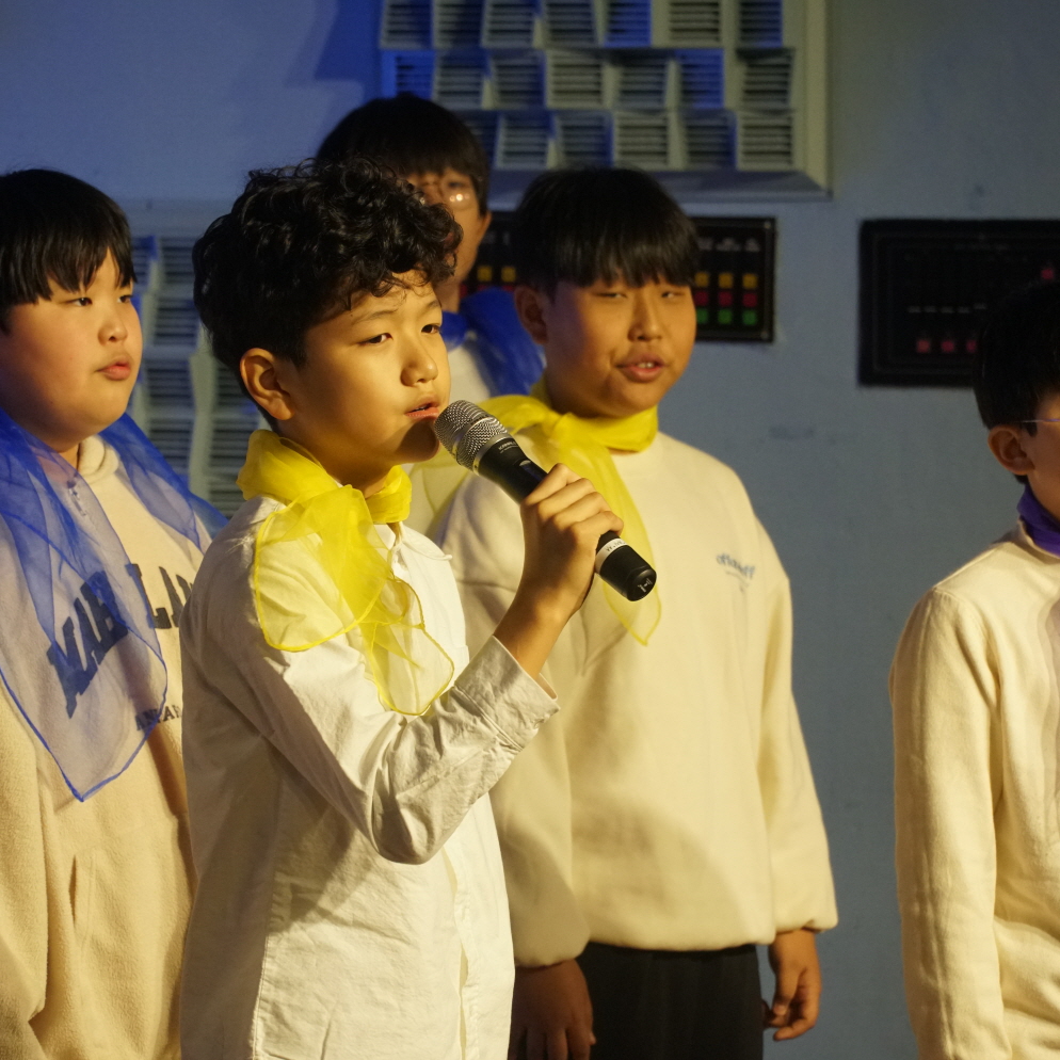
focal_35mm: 260
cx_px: 544
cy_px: 529
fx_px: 8995
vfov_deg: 6.7
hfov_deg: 6.7
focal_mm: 135
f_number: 5.6
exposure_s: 1/200
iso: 2000
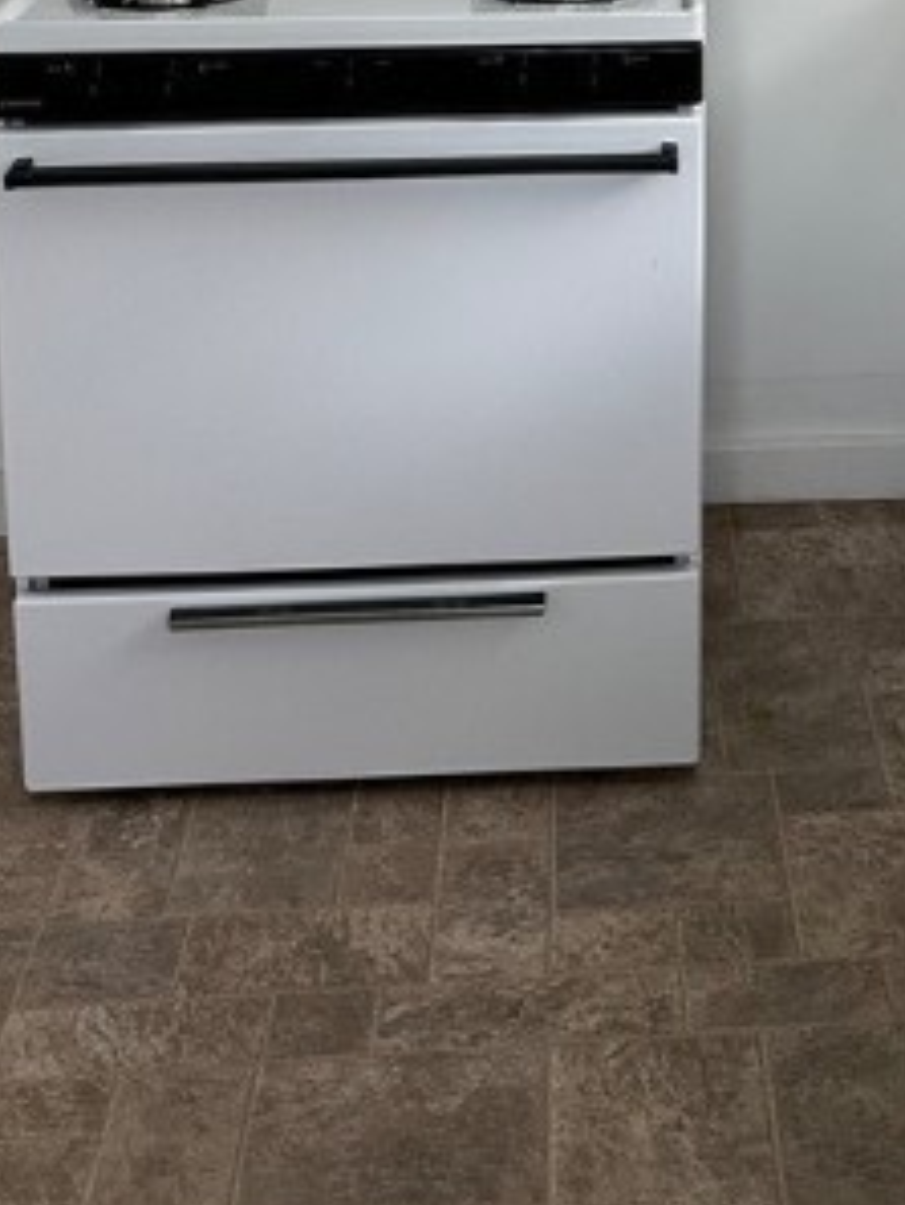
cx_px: 820
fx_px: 2160
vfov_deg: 28.0
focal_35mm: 62
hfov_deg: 23.0
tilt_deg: -8.1
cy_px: -174
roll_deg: -2.5
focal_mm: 6.86
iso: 250
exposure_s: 1/118
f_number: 1.78
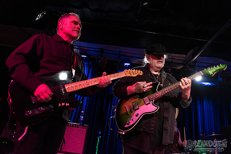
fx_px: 186
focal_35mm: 29
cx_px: 116
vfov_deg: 45.0
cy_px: 77
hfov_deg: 63.6
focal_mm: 29
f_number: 3.2
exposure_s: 1/125
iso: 2500
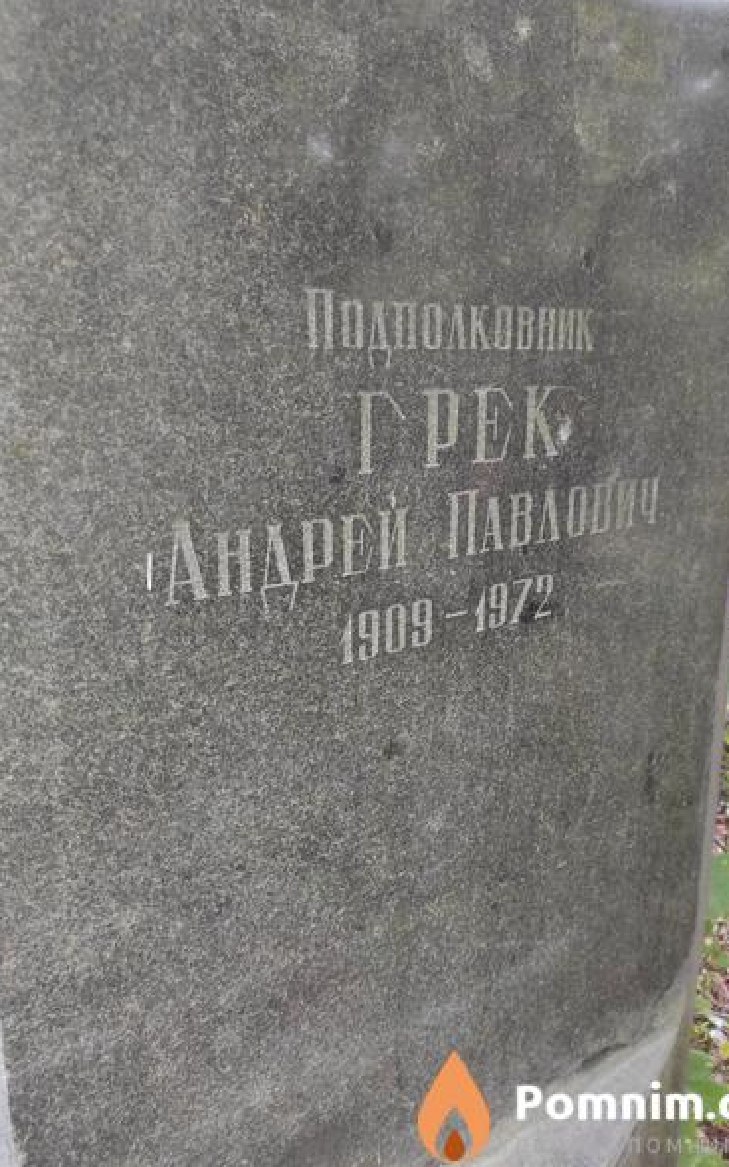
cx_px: 428
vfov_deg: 68.4
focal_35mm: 27
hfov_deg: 45.8
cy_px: 577
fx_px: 858
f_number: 1.89
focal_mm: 5.43
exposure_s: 1/33
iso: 148
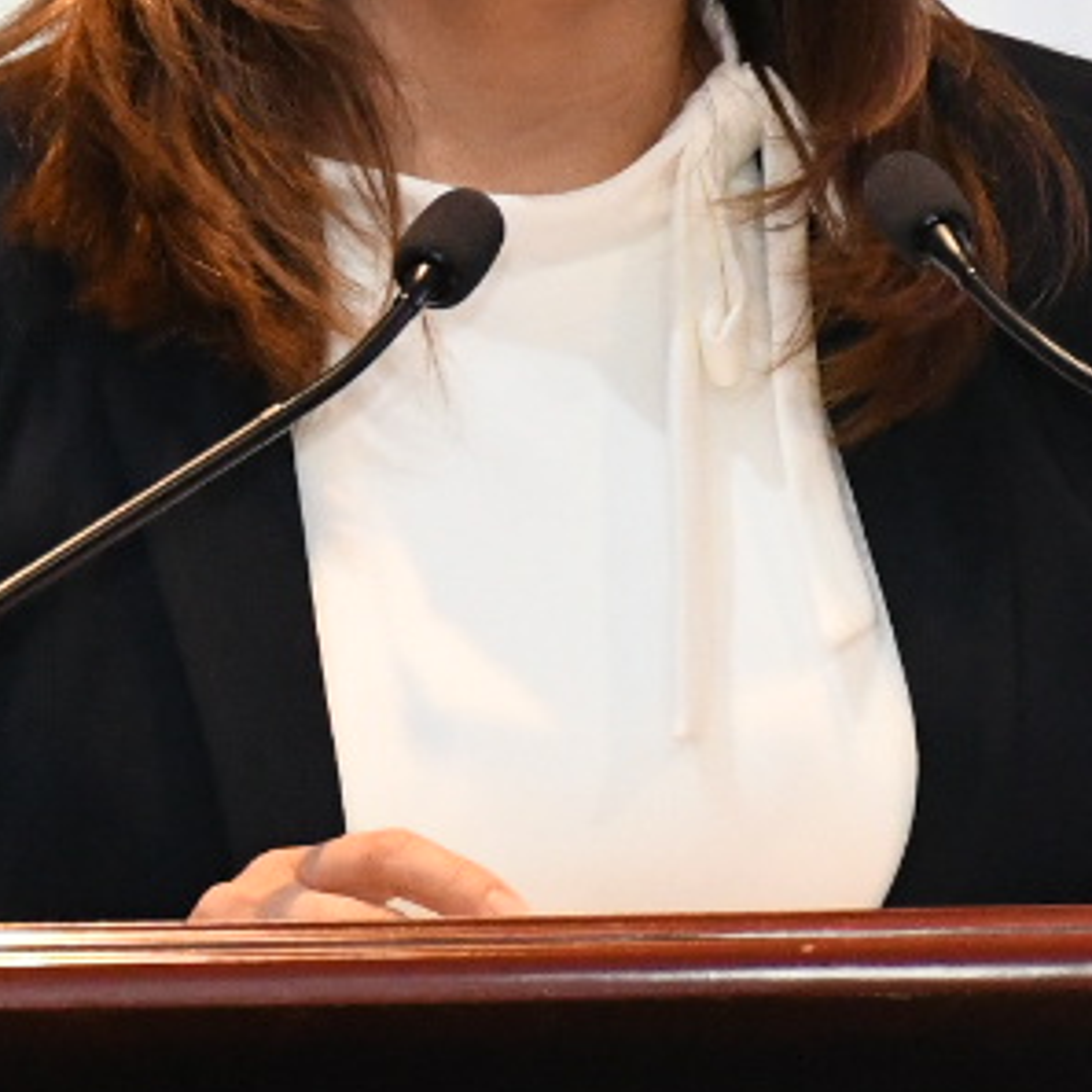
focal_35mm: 658
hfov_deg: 2.7
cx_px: 129
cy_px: 188
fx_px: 23484
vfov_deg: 2.7
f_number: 5.6
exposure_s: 1/125
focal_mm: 95
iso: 4000
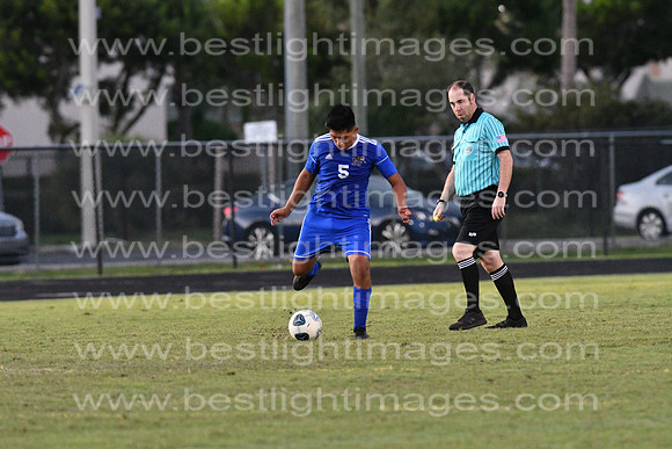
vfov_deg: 3.1
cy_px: 224
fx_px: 8402
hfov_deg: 4.6
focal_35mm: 450
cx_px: 336
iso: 6400
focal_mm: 300
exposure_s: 1/800
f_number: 4
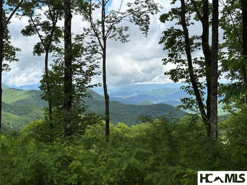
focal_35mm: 52
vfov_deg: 28.0
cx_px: 124
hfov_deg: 36.8
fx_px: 371
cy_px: 92
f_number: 1.6
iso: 32
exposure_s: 1/2451
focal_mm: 5.96
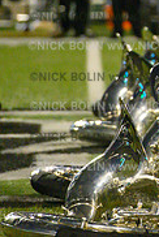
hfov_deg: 2.2
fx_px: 4197
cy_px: -14
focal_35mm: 636
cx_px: 334
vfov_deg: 3.2
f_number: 4
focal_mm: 200
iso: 10000
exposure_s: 1/1600
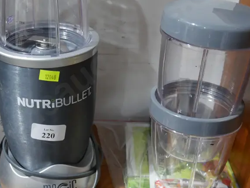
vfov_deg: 29.1
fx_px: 361
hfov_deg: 37.8
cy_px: 77
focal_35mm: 50
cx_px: 86
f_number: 3.5
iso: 640
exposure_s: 1/60
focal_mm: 14
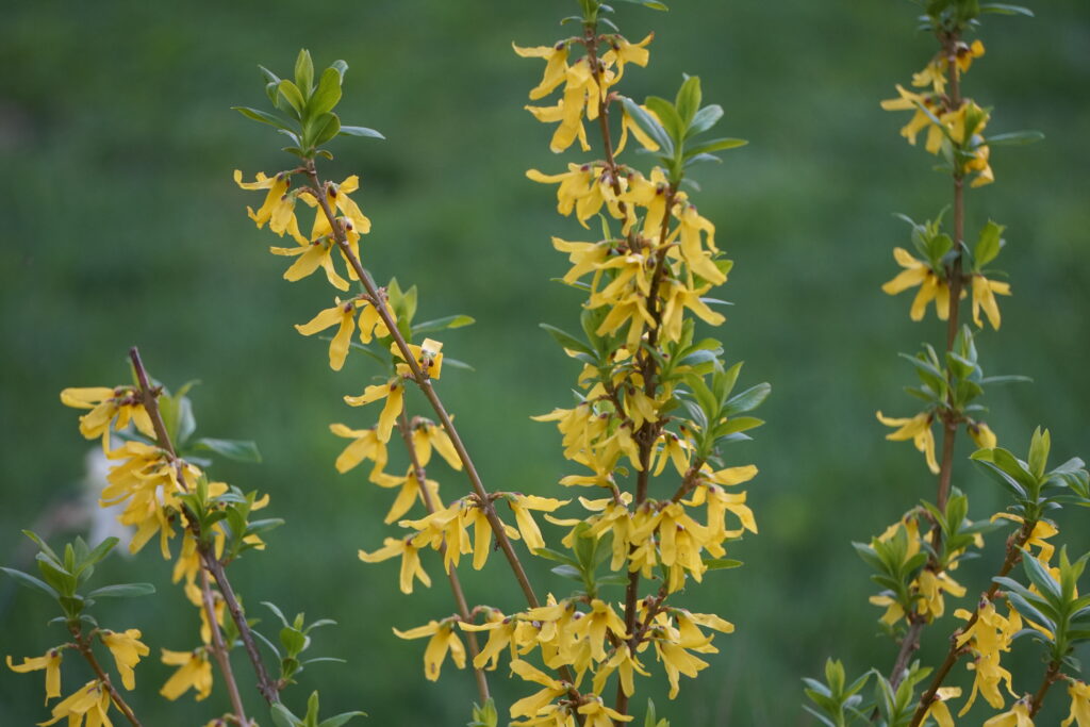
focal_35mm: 261
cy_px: 364
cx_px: 545
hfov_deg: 7.9
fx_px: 7903
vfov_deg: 5.3
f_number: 6.3
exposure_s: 1/320
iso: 1000
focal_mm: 174
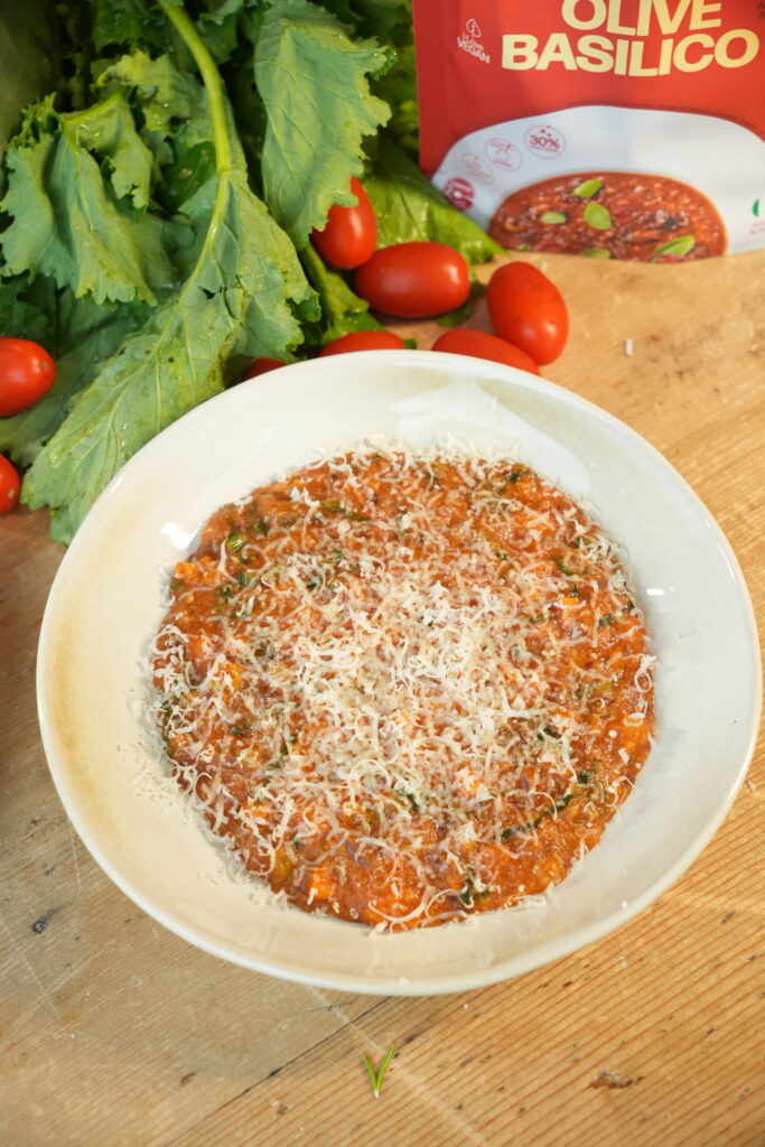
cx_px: 382
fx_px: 1467
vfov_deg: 42.7
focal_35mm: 46
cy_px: 574
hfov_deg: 29.2
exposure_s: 1/100
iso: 800
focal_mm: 30.7
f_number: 4
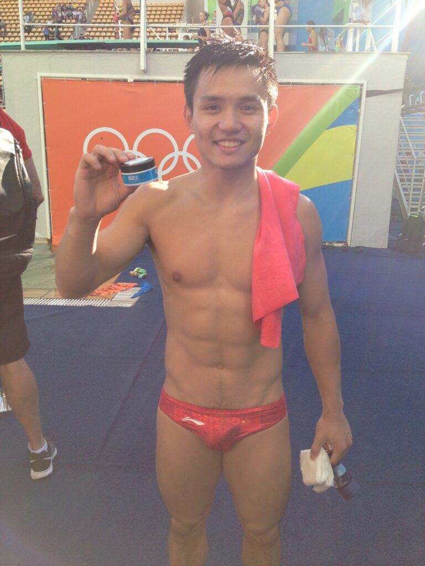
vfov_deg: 55.4
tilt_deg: -13.8
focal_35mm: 33
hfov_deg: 42.9
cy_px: 283
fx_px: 540
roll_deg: -0.6
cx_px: 212
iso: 50
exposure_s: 1/350
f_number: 2.4
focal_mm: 4.12
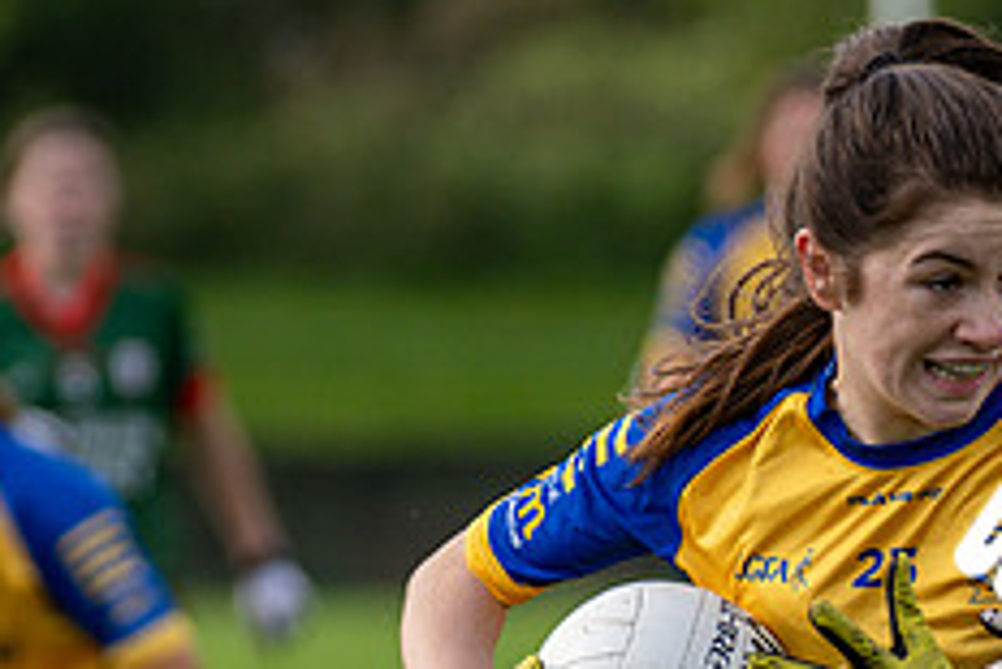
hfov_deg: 3.1
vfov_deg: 2.0
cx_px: 1106
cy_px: 643
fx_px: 18771
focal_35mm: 674
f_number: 2.8
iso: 250
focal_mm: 180
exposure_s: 1/2500
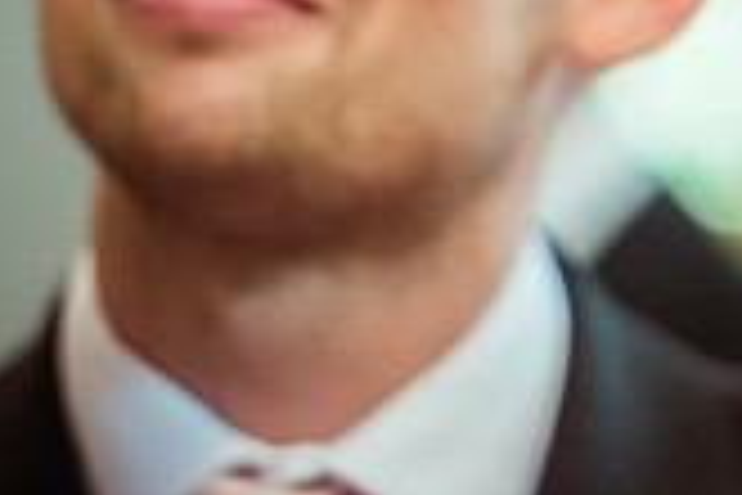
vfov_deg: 2.0
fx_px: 14509
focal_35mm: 704
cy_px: -72
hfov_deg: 2.9
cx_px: 895
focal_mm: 200
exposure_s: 1/320
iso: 2800
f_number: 2.8
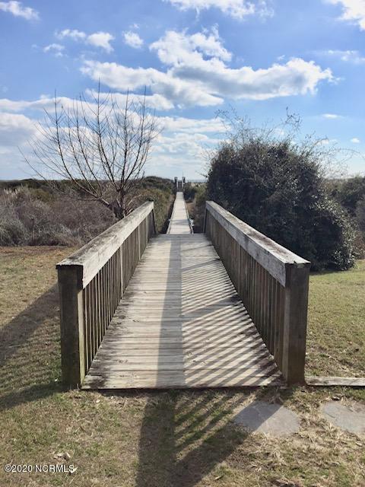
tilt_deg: -7.8
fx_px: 408
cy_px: 244
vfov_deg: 61.7
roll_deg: -0.1
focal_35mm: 29
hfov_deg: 48.2
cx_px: 182
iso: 32
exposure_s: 1/4405
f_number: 2.2
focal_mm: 4.15
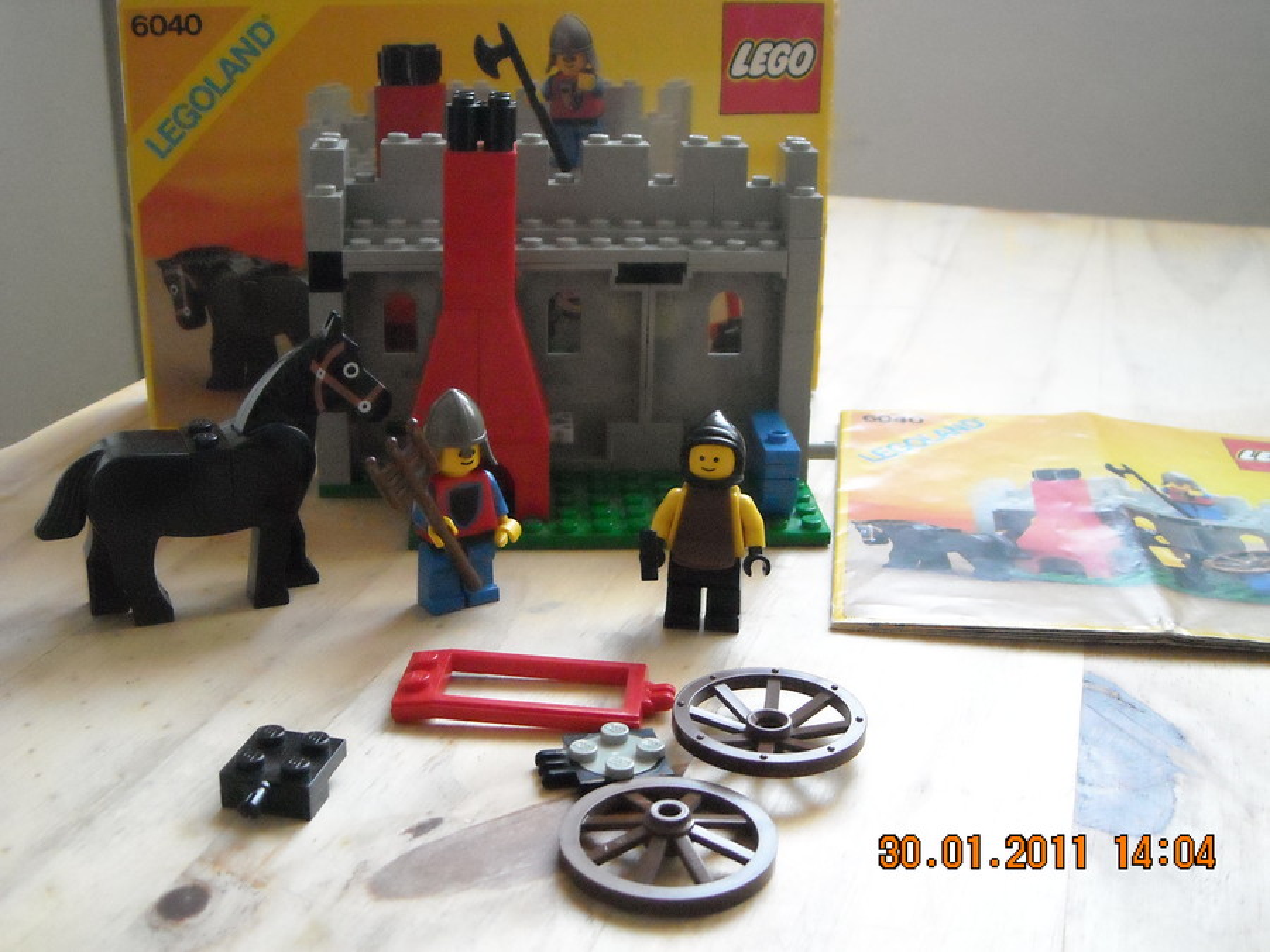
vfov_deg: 32.9
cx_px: 635
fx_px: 1614
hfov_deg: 42.9
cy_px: 476
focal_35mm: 44
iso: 800
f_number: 3.1
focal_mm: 7.1
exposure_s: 1/88
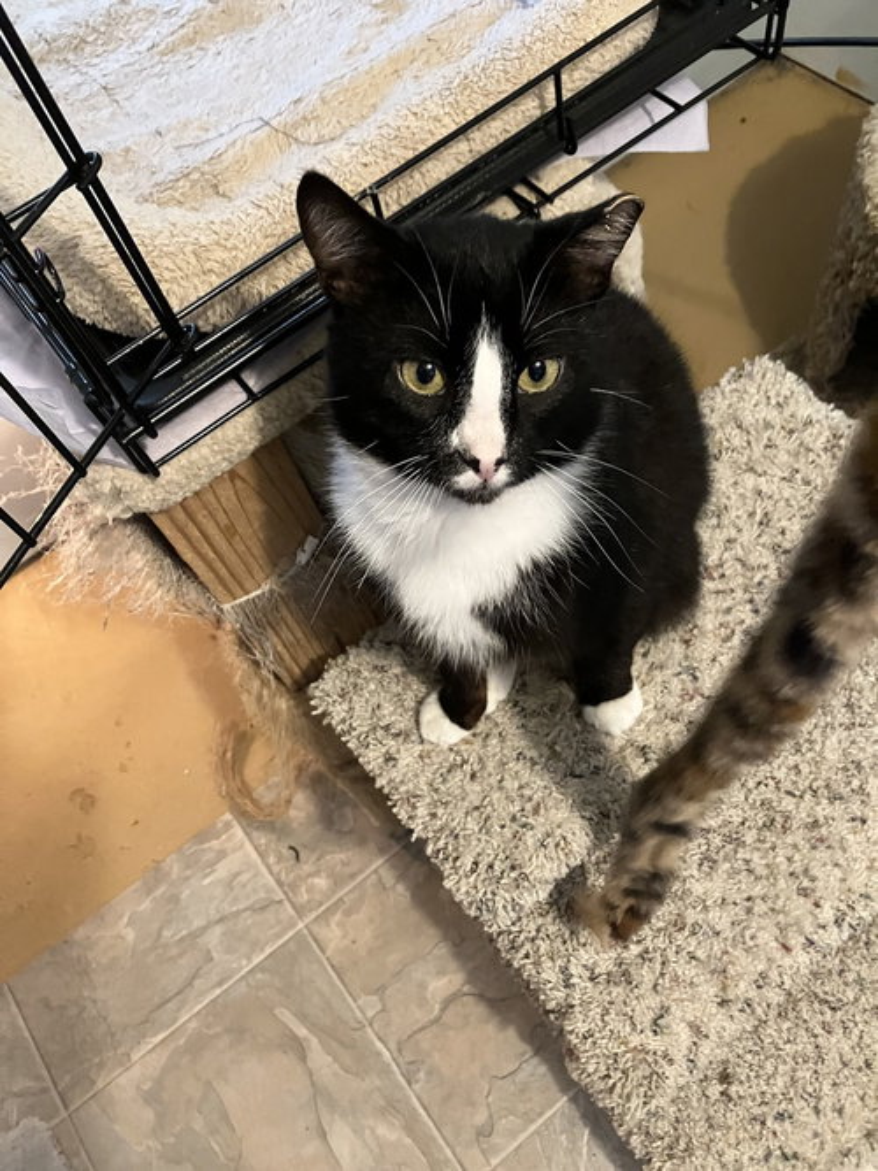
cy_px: 586
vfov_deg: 63.5
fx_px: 947
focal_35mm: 28
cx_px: 439
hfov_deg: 49.7
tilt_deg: -60.0
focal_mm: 3.99
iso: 640
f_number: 1.8
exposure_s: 1/30
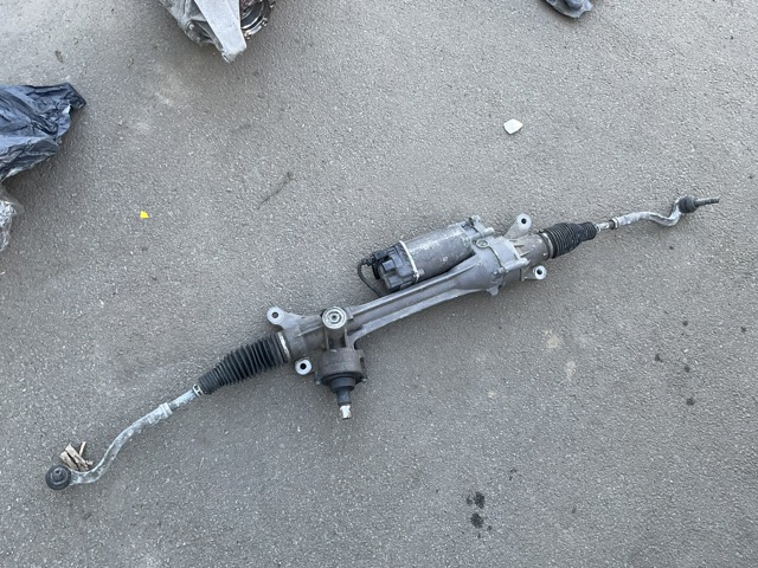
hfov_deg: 61.7
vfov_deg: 48.2
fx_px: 635
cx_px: 379
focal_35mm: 29
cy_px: 284
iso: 32
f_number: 1.8
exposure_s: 1/122
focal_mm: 3
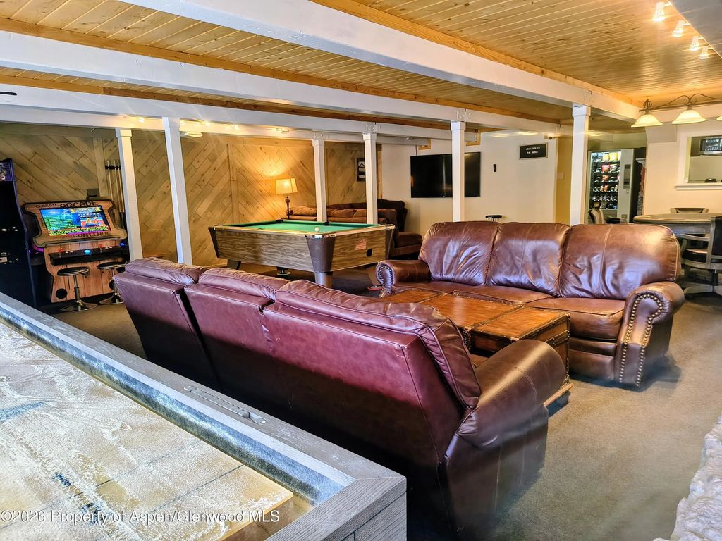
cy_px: 270
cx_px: 361
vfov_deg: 56.8
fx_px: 501
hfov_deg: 71.6
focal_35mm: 24
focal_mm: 5.56
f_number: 1.8
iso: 492
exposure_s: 1/60
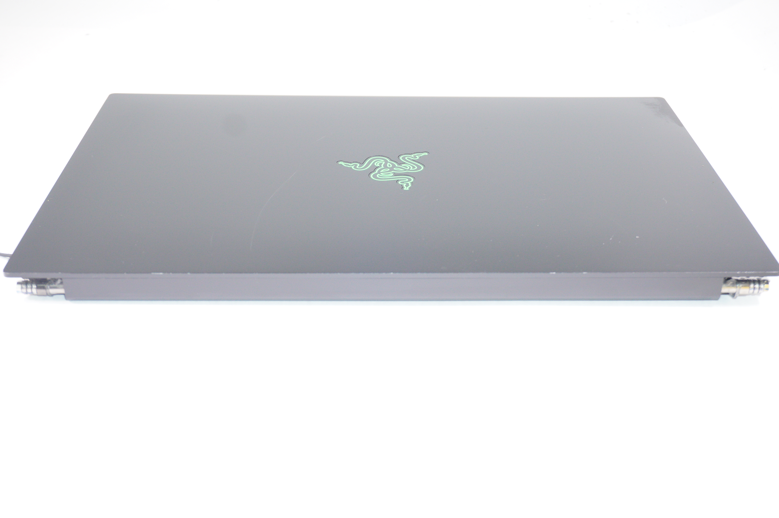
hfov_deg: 41.1
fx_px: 1038
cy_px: 259
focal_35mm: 48
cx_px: 390
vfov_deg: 28.0
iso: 1000
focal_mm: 32
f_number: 5.6
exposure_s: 1/160
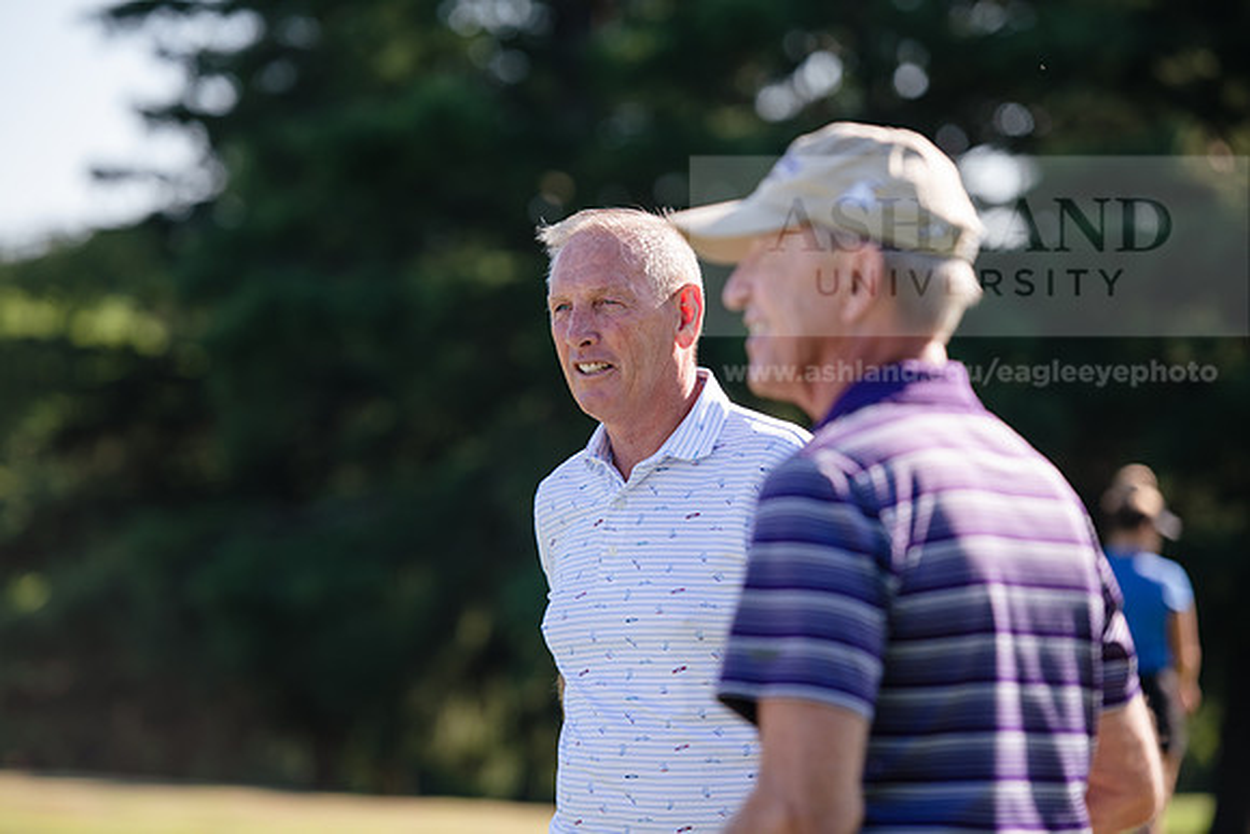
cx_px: 625
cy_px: 417
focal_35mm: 145
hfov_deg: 14.2
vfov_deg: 9.5
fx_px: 5036
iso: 100
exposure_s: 1/500
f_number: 3.2
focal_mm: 145
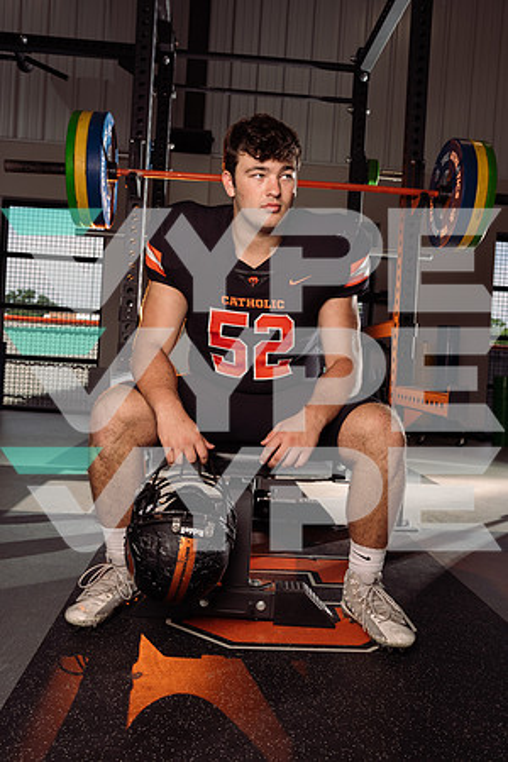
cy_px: 381
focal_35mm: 33
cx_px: 254
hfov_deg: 40.0
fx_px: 698
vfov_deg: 57.2
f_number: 7.1
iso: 80
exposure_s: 1/250
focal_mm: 33
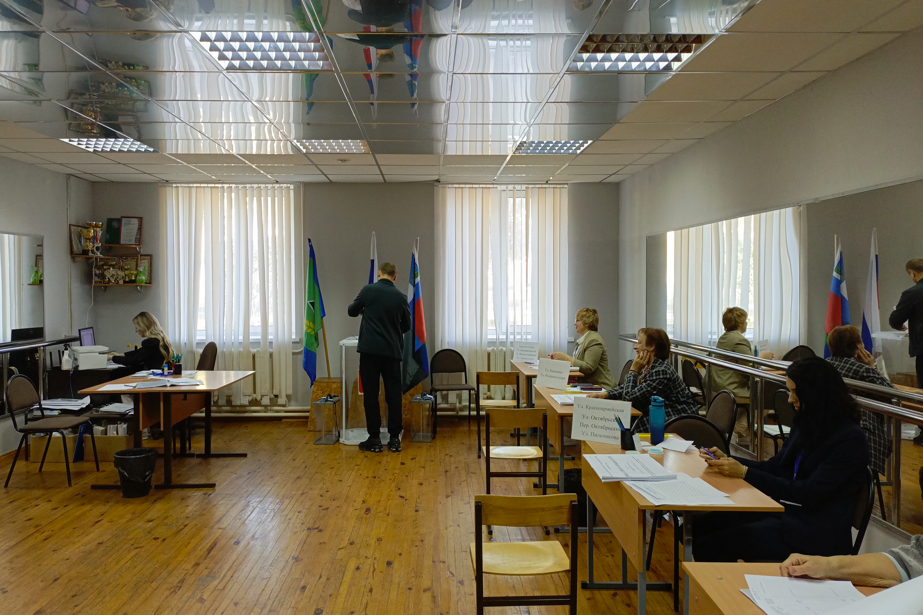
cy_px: 304
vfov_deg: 47.9
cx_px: 445
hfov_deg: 67.4
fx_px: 692
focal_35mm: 27
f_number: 1.69
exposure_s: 1/50
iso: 285
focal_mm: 4.76
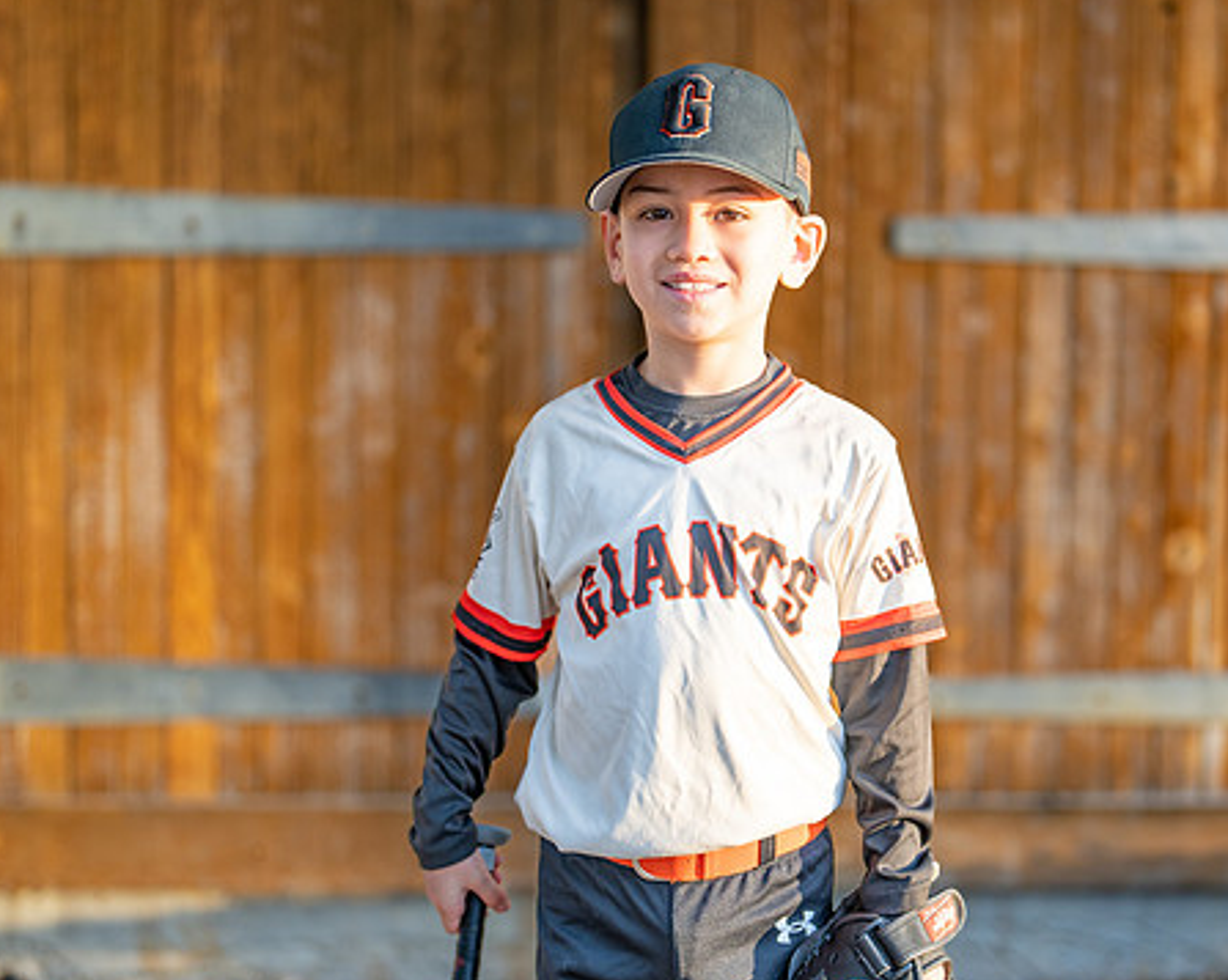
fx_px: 2506
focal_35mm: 69
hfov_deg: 27.5
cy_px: 508
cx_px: 727
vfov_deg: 22.1
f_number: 1.2
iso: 100
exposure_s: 1/640
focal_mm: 50
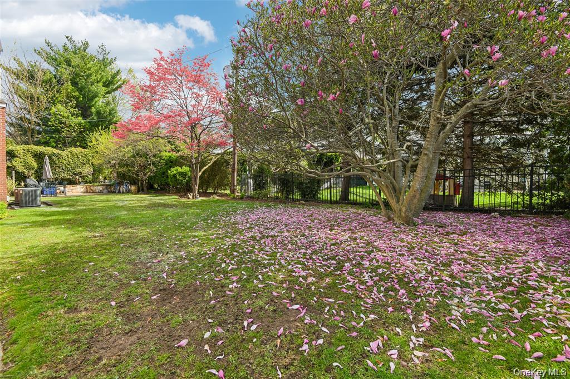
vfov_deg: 73.7
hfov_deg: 96.8
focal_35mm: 16
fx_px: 253
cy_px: 190
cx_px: 285
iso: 200
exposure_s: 1/200
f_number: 8
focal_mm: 16
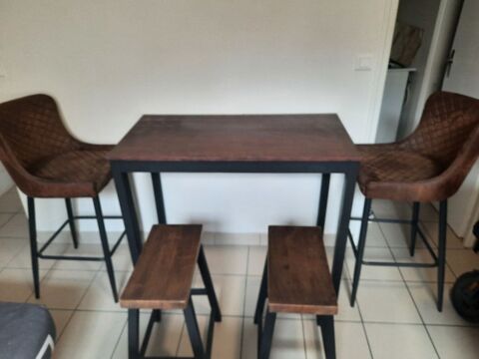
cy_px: 180
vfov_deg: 54.9
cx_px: 240
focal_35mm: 25
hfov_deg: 69.4
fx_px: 346
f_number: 2
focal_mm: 4.6
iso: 250
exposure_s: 1/60
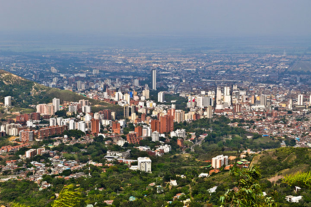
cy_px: 104
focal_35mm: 82
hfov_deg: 24.6
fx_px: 712
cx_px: 156
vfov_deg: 16.5
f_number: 11
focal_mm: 55
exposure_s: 1/400
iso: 200
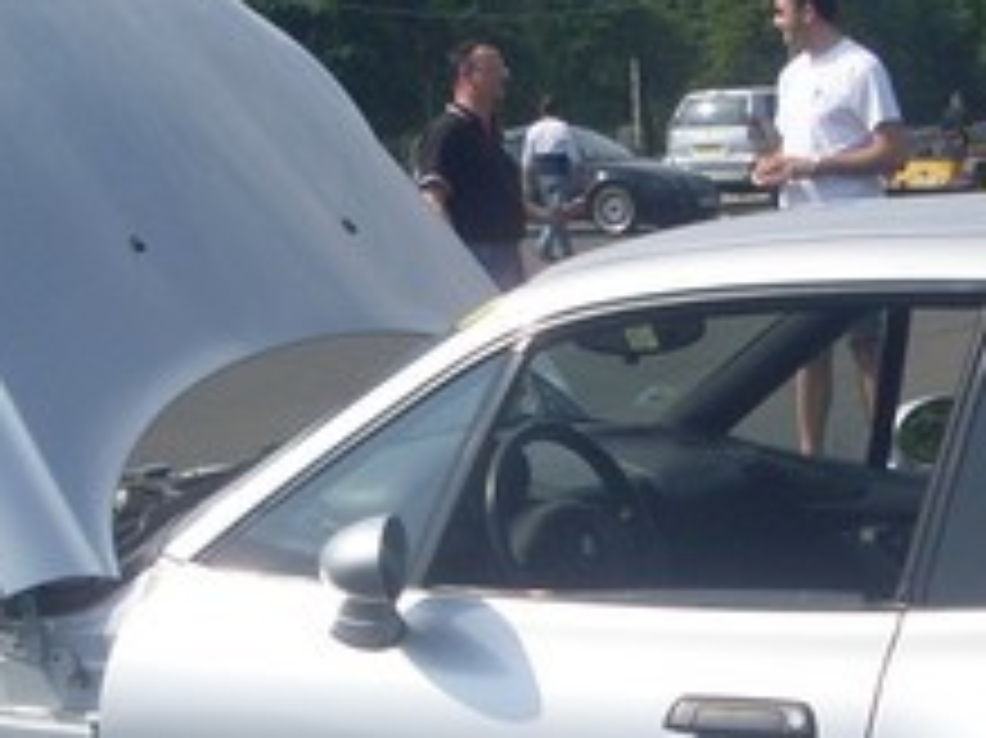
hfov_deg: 17.5
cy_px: 693
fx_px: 3160
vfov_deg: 13.2
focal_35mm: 111
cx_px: 842
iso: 80
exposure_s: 1/350
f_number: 7.7
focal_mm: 6.3
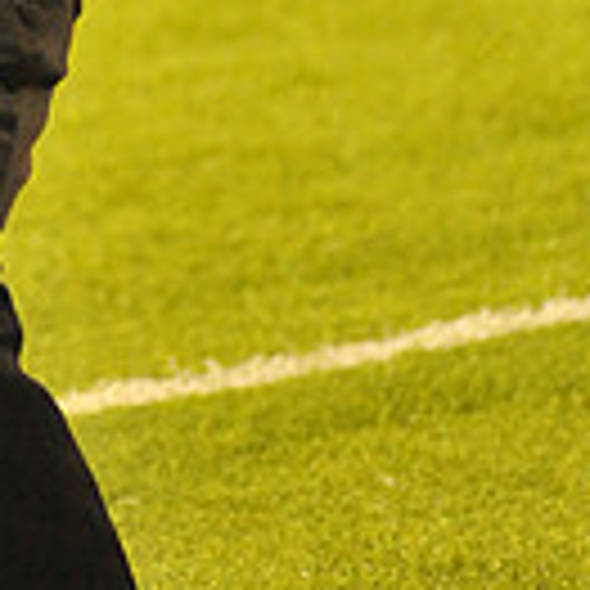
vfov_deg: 2.3
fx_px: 14540
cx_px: -203
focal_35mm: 754
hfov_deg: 2.3
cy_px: -504
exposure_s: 1/200
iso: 6400
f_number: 5
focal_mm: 200
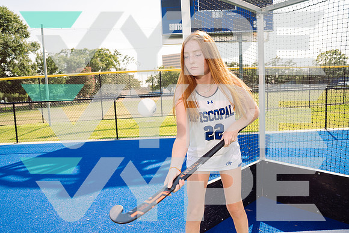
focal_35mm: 24
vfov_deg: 53.2
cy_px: 116
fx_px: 233
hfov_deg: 73.7
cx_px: 174
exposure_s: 1/250
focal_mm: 24
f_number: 5
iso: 100
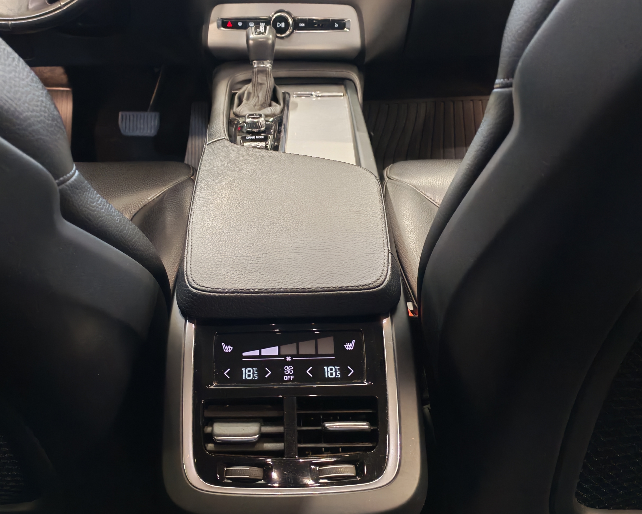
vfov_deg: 41.1
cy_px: 242
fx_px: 684
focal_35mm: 36
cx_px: 285
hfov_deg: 50.2
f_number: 1.9
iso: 2500
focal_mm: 6.12
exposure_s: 1/33
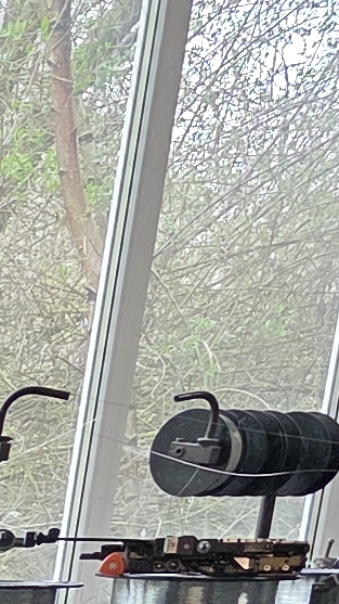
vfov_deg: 10.3
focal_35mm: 180
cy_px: 1474
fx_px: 2879
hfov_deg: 5.4
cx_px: -1263
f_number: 1.7
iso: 250
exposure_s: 1/180
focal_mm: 6.3
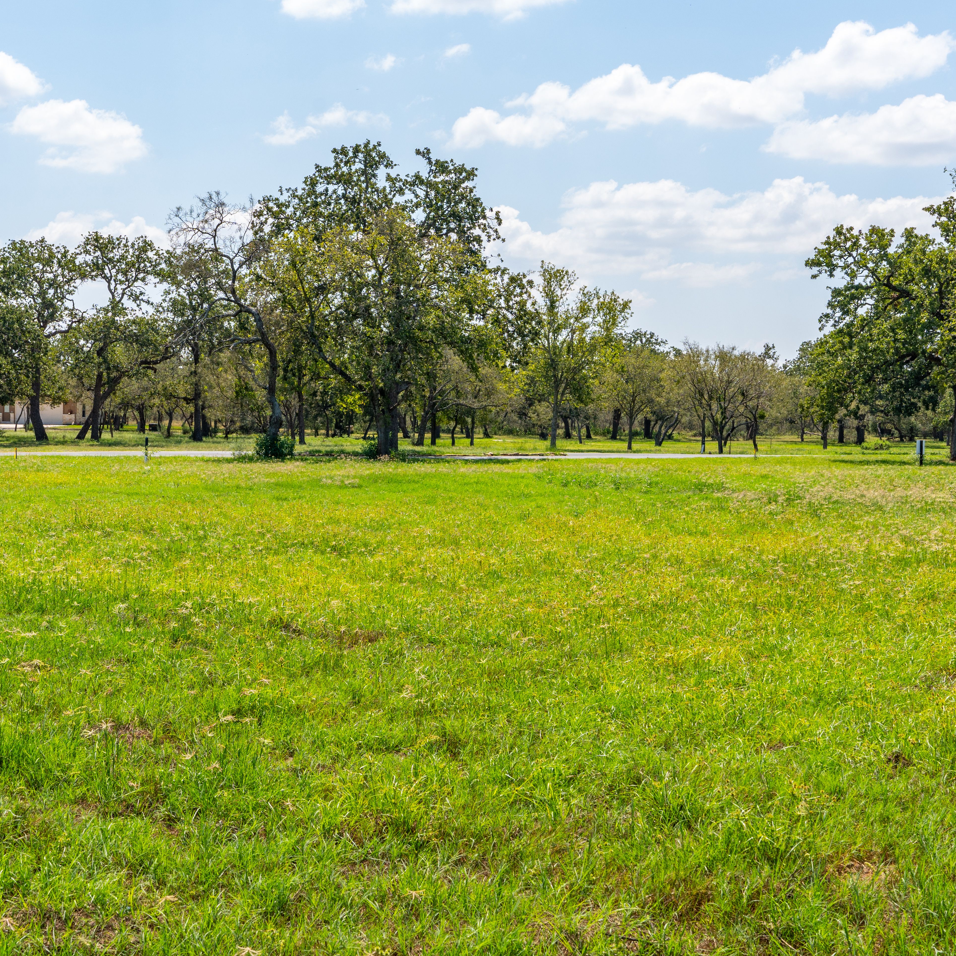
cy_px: 517
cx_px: 398
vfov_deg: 29.1
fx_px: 1843
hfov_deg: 29.0
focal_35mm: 59
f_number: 11
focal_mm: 38
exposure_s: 1/250
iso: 250
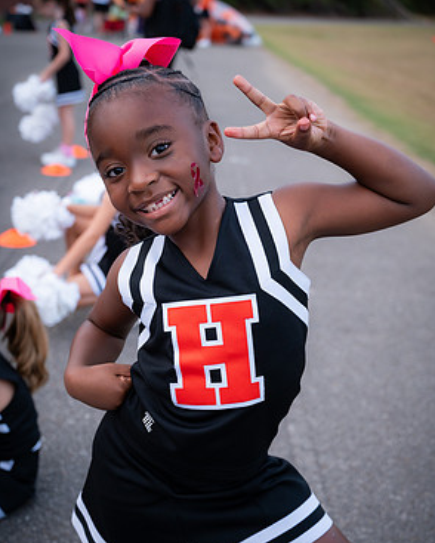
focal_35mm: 54
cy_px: 281
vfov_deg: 34.7
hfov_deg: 28.1
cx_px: 220
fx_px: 868
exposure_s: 1/400
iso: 640
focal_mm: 47
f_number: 4
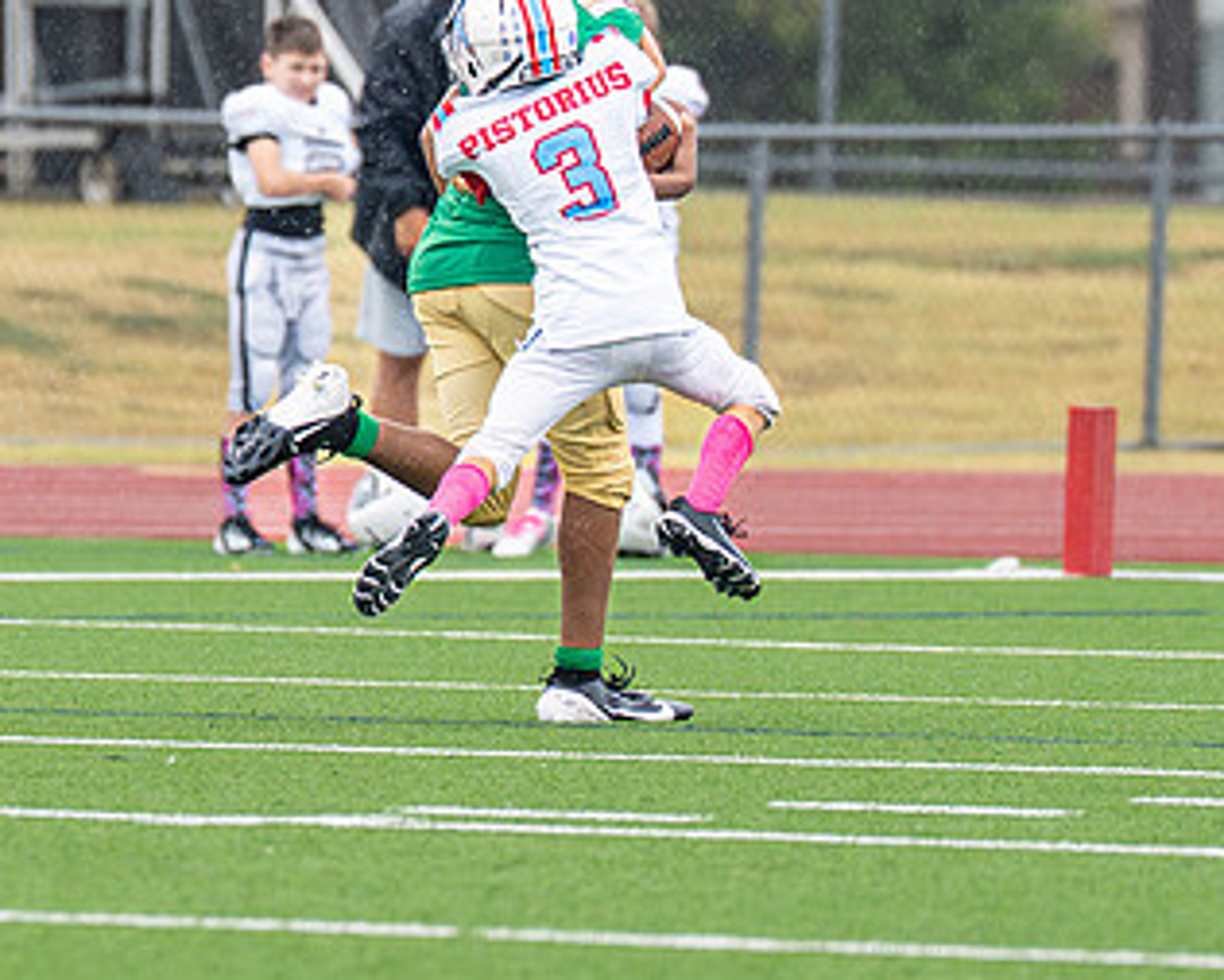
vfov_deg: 1.9
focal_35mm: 836
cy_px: 232
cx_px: 305
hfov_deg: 2.3
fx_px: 30294
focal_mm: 200
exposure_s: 1/1000
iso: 400
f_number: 2.8
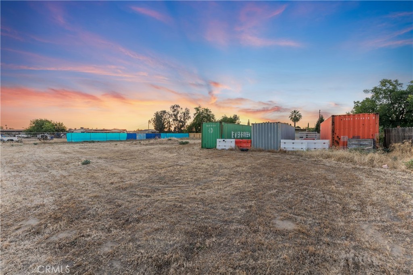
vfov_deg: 81.2
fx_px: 161
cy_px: 138
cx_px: 206
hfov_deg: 104.2
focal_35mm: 14
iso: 80
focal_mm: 14
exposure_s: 1/60
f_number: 4
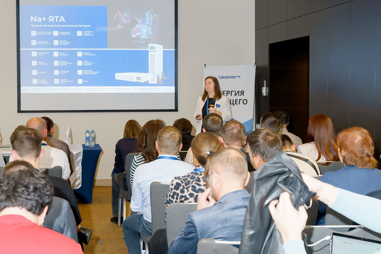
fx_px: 624
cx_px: 155
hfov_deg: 33.8
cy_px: 126
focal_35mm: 59
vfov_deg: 23.0
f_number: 4.5
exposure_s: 1/125
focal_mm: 38
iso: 1600
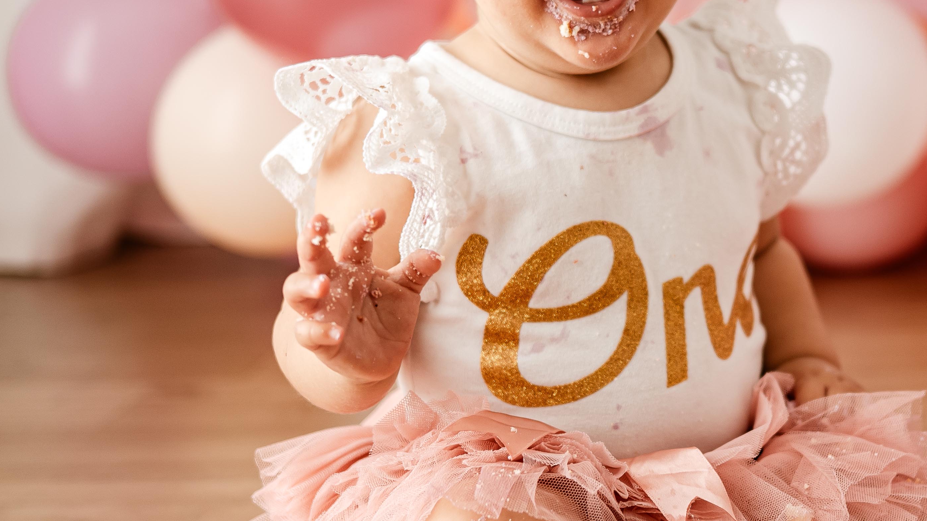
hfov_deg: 23.1
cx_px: 713
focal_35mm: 91
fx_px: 2237
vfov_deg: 13.3
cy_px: 191
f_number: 2
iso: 200
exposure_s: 1/250
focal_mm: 40
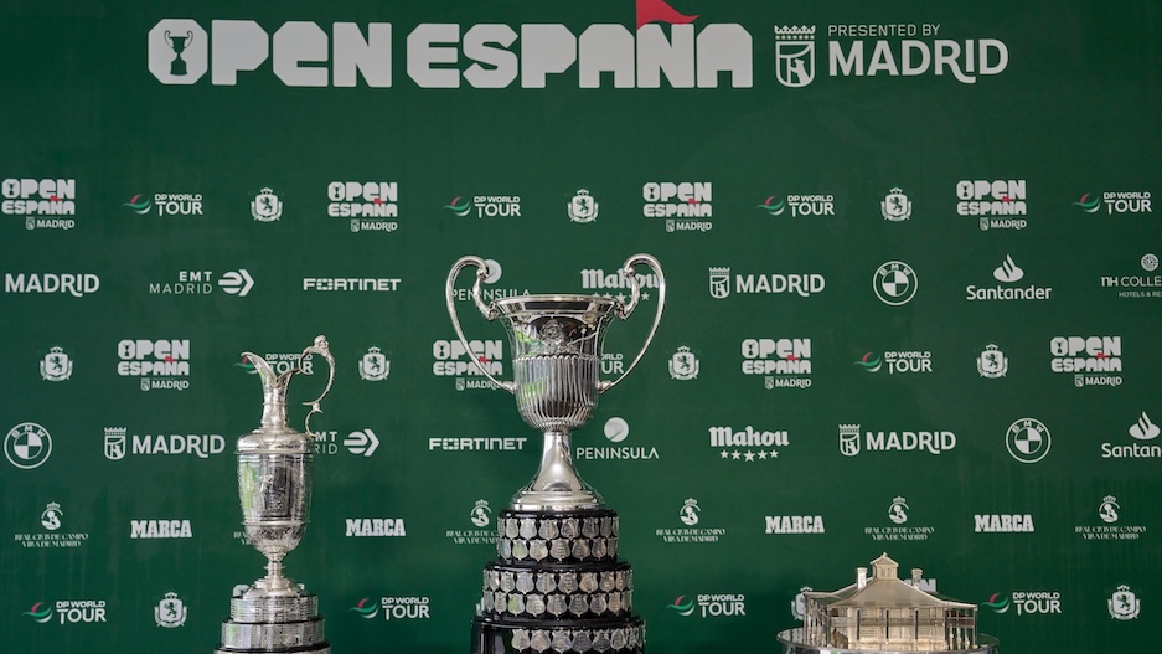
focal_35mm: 44
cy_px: 387
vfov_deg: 27.1
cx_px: 580
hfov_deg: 46.4
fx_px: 1356
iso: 1600
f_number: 6.3
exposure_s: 1/200
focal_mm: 41
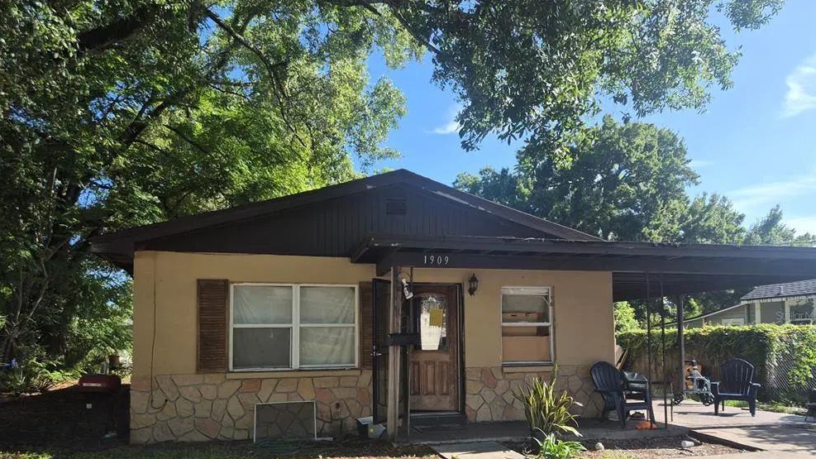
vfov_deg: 43.6
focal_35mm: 26
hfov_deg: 71.9
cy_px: 315
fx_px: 563
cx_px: 403
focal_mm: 5.4
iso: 25
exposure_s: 1/594
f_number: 1.8
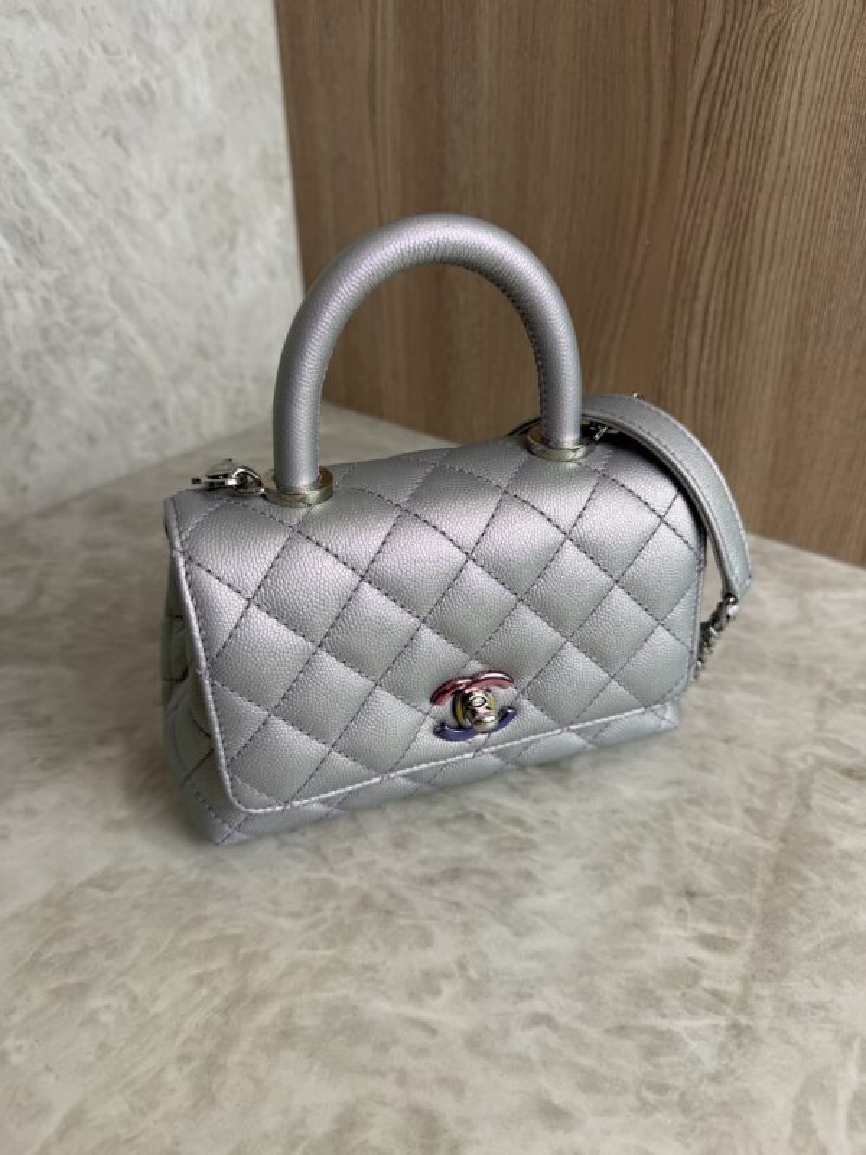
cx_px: 433
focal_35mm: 24
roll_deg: +1.4
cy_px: 578
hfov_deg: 56.8
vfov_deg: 71.6
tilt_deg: -32.7
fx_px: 801
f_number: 1.78
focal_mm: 6.76
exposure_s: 1/137
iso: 50
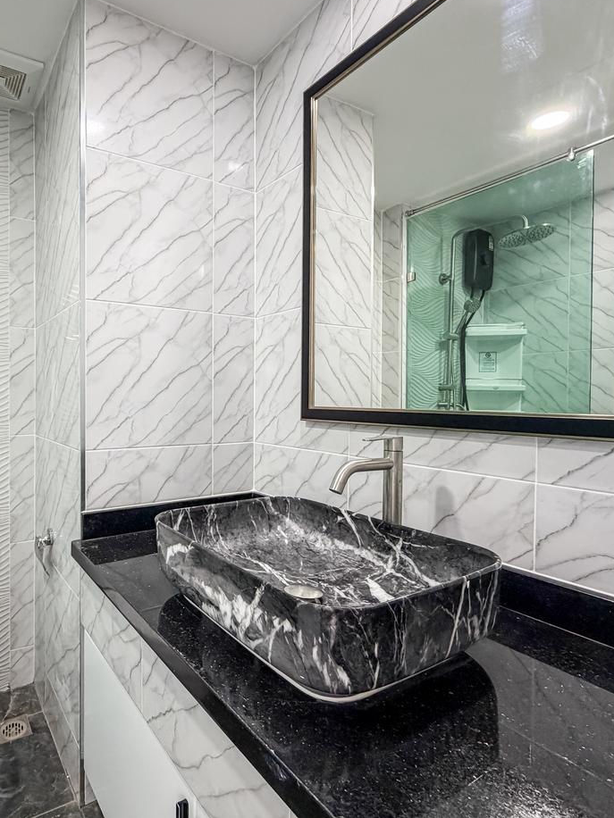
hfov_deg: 65.7
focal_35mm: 19
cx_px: 177
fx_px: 449
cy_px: 403
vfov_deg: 84.7
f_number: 2.2
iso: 200
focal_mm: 2.22
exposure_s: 1/50
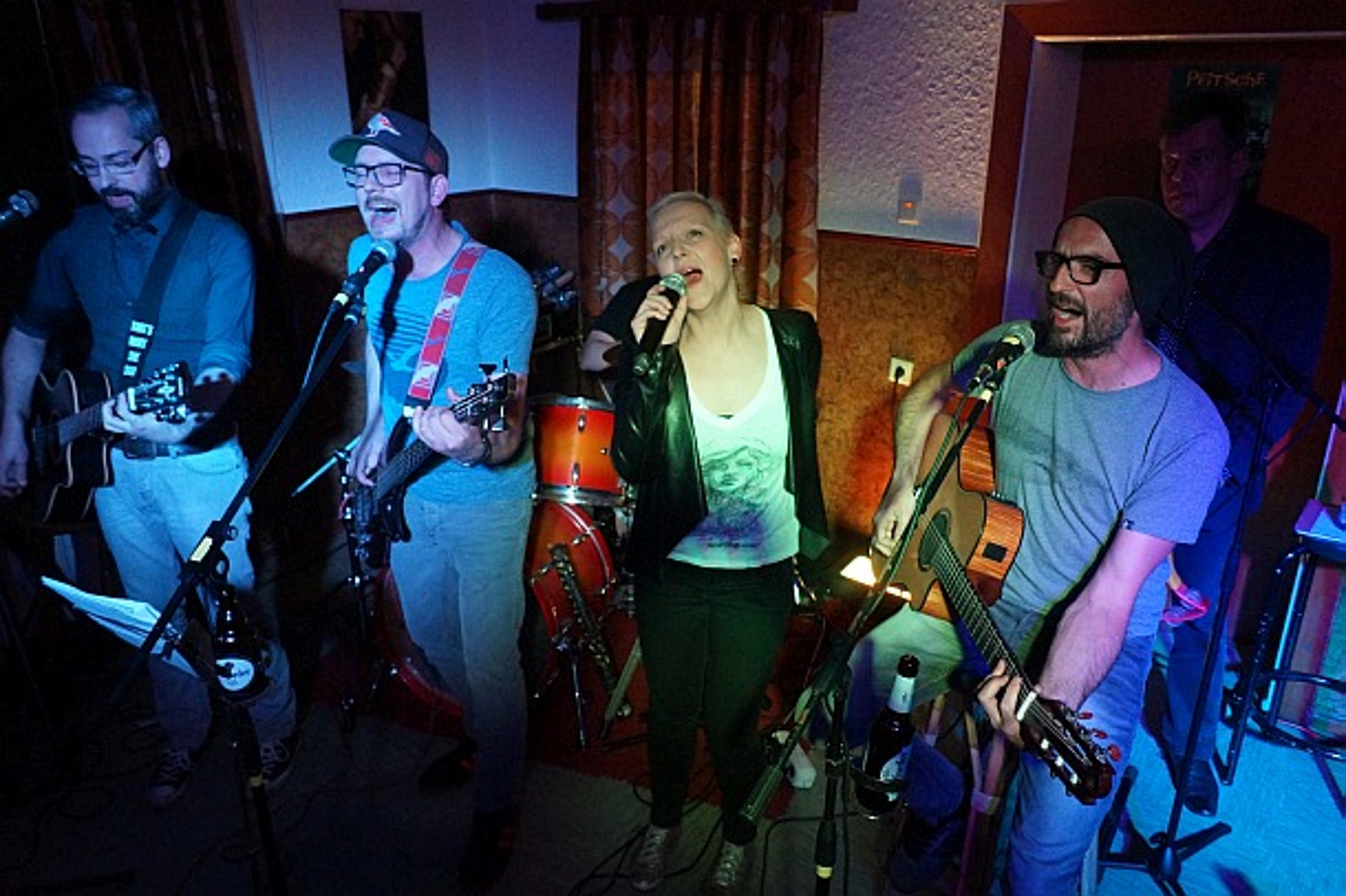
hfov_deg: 67.4
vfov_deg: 47.9
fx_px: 1009
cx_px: 673
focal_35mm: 27
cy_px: 448
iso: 3200
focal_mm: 18
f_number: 4
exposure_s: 1/60
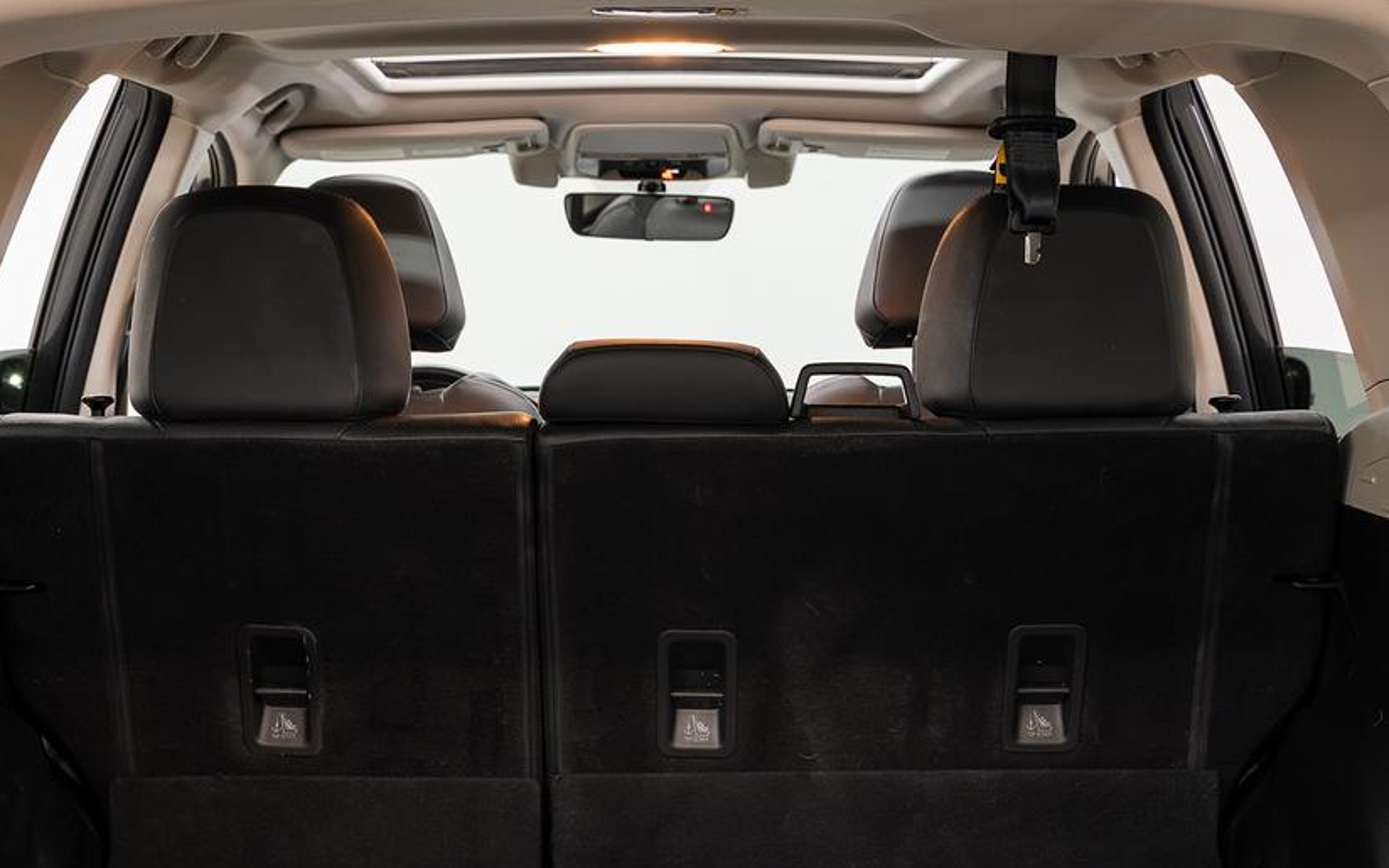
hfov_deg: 30.2
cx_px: 684
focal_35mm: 68
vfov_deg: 18.9
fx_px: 2574
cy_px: 753
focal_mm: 37.1
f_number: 5.6
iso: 100
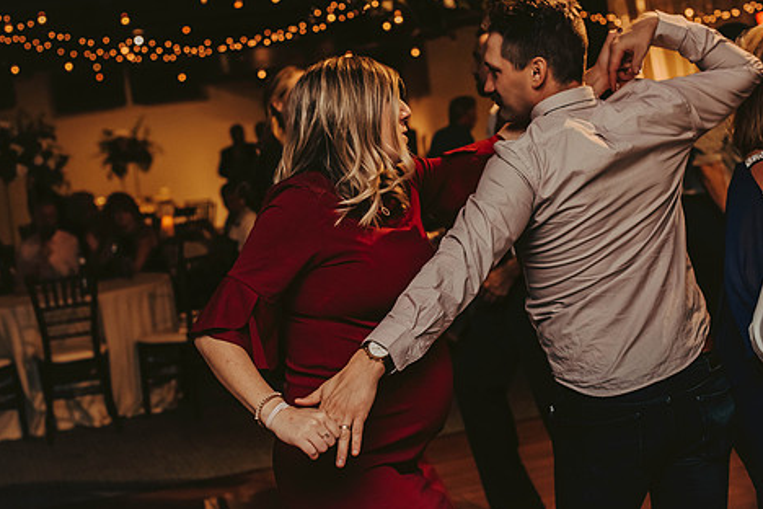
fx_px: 1314
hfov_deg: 32.4
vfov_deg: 21.9
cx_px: 377
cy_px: 234
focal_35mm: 62
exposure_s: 1/200
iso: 2000
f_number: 3.2
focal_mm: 50
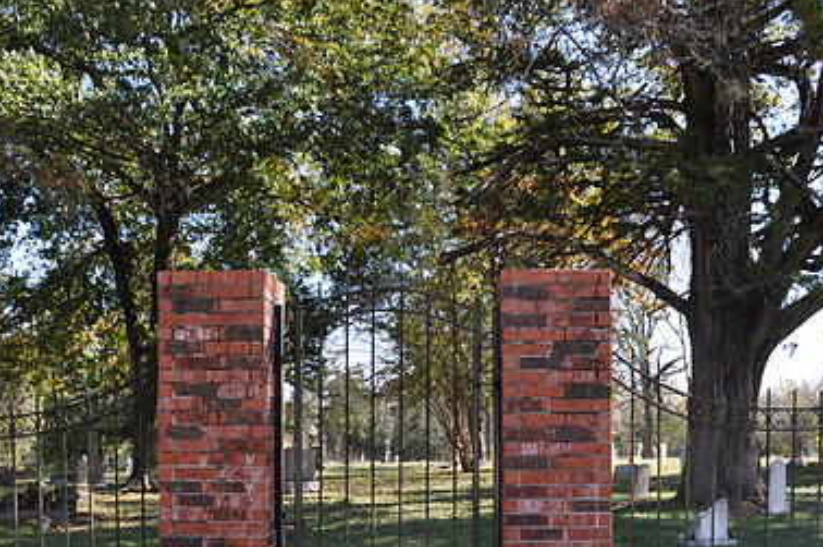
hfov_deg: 42.8
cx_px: 438
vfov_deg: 28.7
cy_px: 415
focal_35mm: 46
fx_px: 1050
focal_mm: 20
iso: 200
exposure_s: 1/125
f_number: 5.6
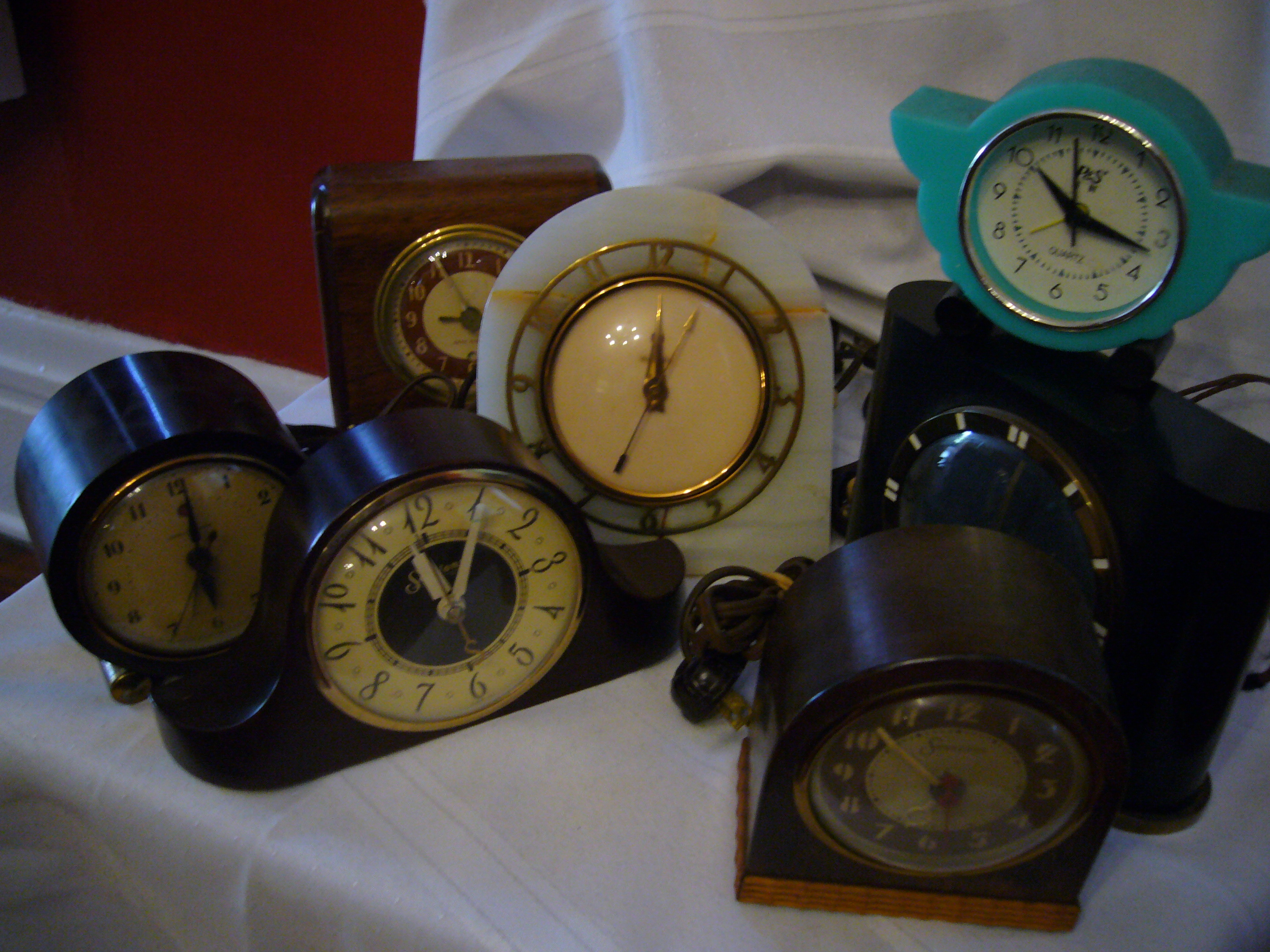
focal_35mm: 35
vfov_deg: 40.7
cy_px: 476
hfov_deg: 52.6
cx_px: 635
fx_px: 1284
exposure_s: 1/8
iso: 200
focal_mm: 5.8
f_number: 2.8
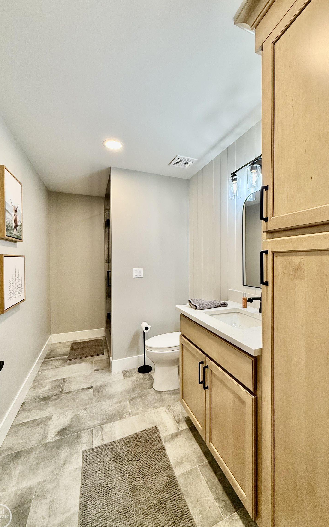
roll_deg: -0.1
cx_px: 186
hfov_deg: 74.5
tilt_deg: +0.6
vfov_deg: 101.5
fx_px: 215
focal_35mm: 15
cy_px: 262
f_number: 2.2
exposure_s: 1/120
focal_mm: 2.22
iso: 100
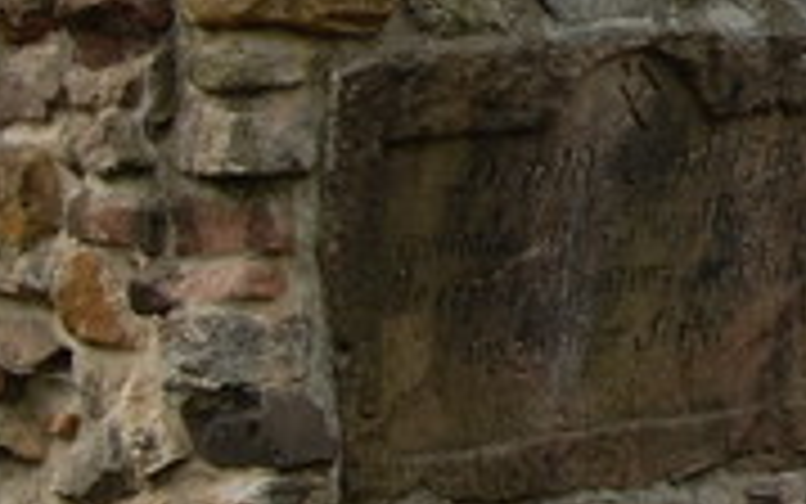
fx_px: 4724
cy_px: -36
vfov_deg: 6.1
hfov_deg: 9.3
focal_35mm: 215
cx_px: 1405
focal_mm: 28
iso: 200
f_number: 7.1
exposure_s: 1/125
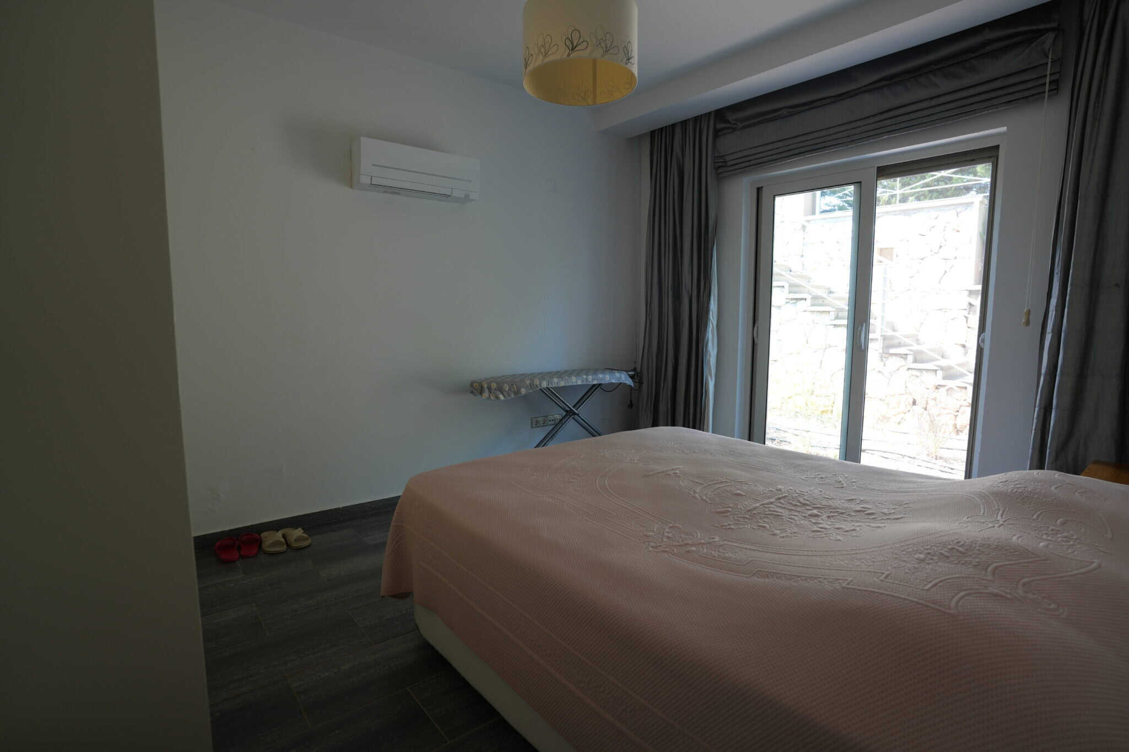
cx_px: 564
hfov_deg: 90.0
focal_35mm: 18
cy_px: 376
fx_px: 564
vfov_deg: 67.4
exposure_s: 1/60
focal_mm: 18
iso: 200
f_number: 4
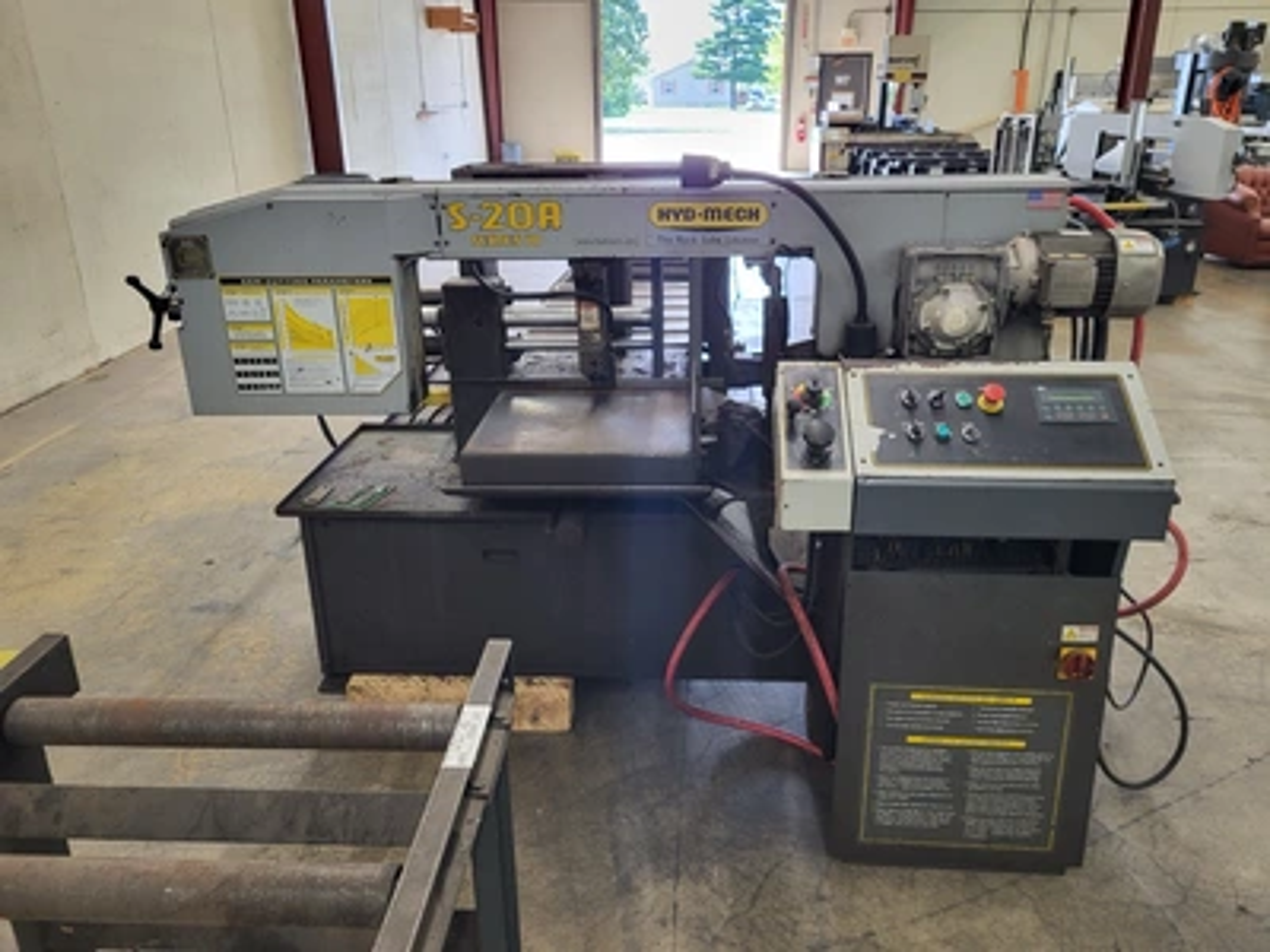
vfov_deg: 53.1
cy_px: 476
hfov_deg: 67.3
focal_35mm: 26
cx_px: 635
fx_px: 954
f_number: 1.8
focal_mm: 5.4
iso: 200
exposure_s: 1/120
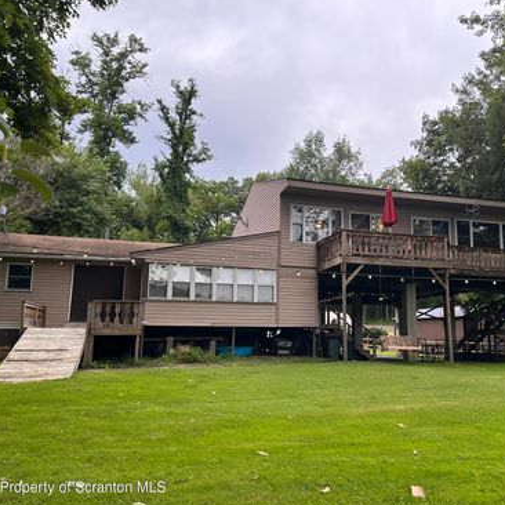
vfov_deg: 55.6
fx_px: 479
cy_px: 252
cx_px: 295
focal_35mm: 29
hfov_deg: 55.3
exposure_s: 1/406
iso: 80
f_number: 1.78
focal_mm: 6.86
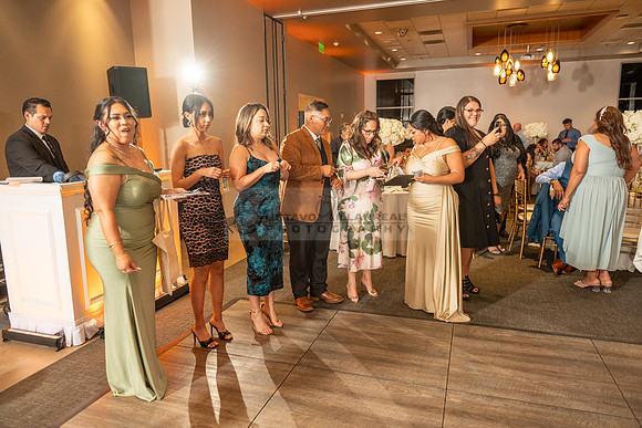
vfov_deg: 53.2
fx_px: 428
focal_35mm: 24
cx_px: 321
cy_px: 214
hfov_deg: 73.7
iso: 800
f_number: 3.5
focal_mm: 24
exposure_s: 1/100
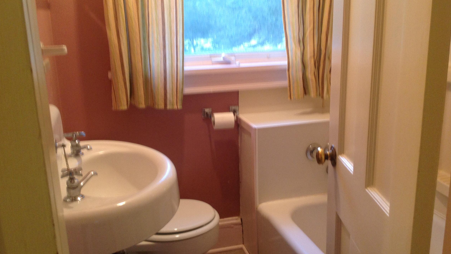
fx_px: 466
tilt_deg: -16.9
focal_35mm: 39
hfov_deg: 51.6
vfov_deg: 30.4
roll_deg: +1.6
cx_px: 223
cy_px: 133
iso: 80
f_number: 2.4
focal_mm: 4.28
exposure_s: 1/15
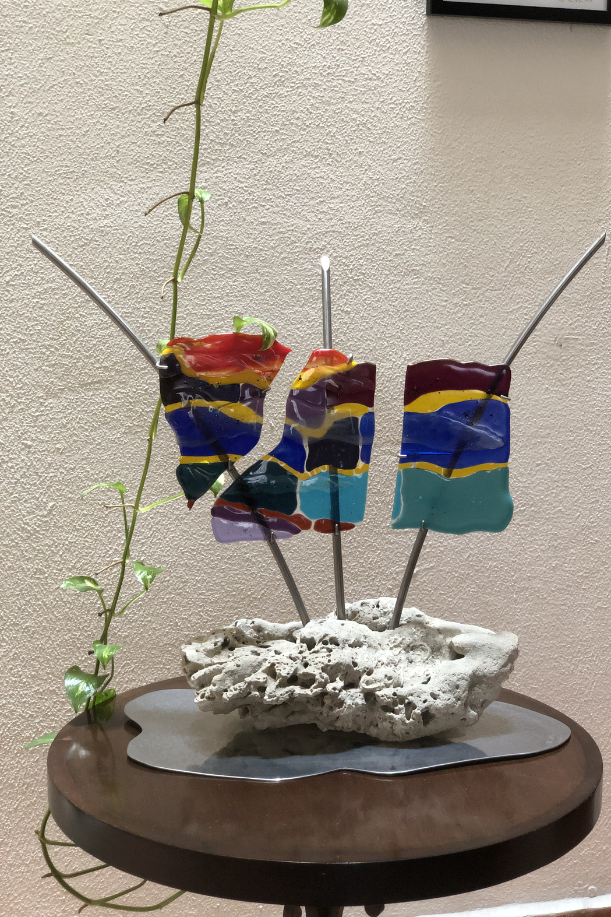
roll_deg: -0.7
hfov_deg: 24.6
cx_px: 349
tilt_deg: -8.5
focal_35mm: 55
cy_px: 463
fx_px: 1400
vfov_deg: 36.2
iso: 125
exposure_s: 1/30
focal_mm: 6
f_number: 2.4
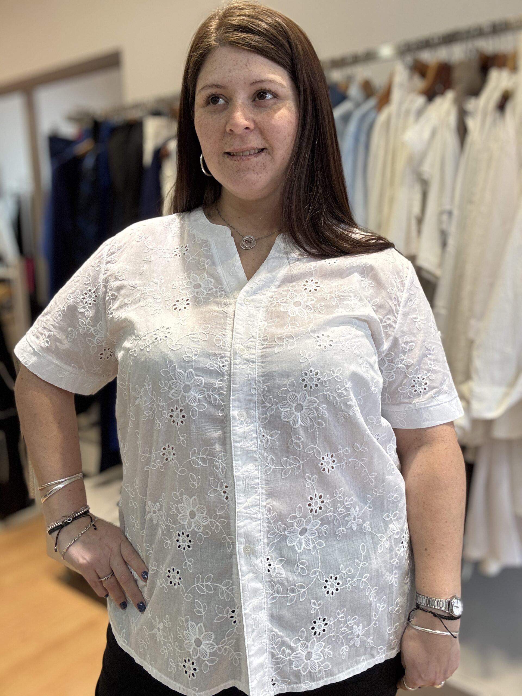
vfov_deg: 60.0
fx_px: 603
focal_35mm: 30
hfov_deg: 46.8
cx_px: 261
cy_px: 348
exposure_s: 1/50
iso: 50
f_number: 1.9
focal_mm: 2.69
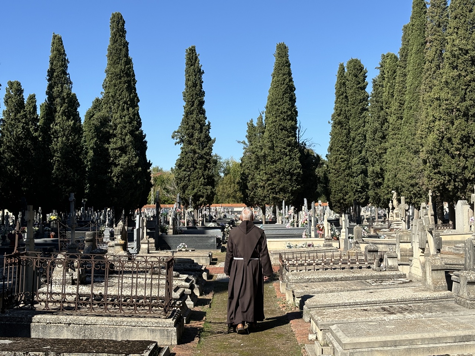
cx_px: 238
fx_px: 714
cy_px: 178
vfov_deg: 28.0
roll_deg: +0.7
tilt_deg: +1.8
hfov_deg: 36.8
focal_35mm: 52
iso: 32
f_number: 1.6
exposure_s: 1/2451
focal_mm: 5.96
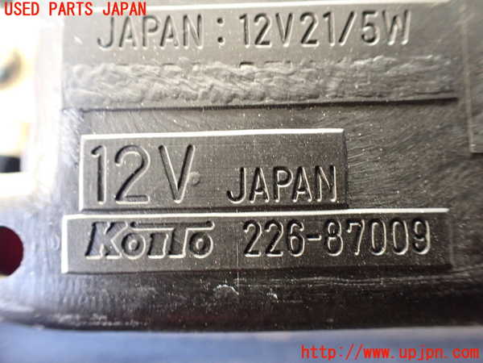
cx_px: 242
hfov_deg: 60.0
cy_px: 182
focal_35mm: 30
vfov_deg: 46.8
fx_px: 419
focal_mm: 5.4
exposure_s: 1/40
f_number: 2.3
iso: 800
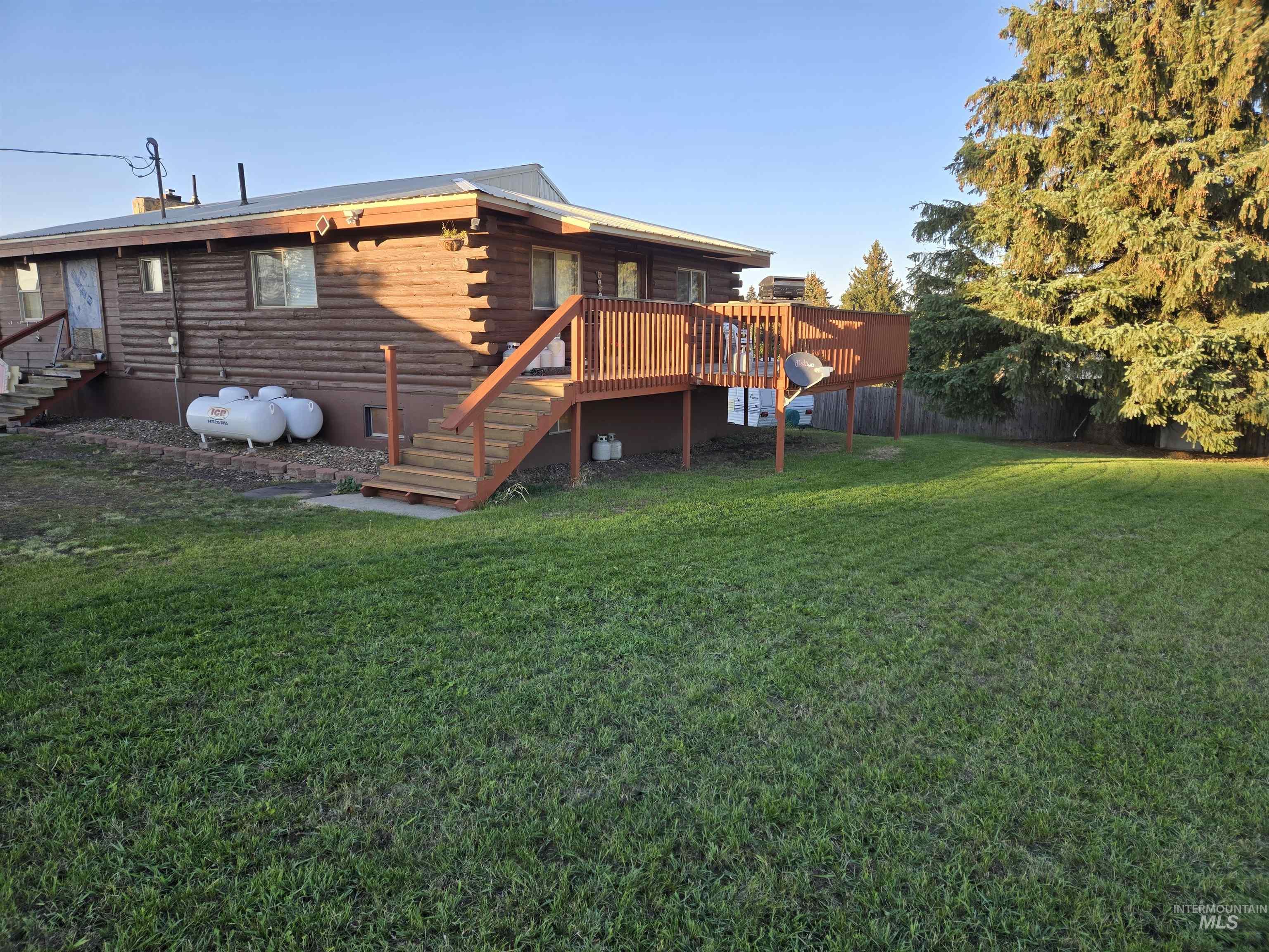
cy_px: 476
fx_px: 843
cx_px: 634
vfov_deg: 58.9
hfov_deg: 73.9
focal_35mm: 23
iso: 25
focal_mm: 5.4
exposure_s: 1/410
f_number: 1.8
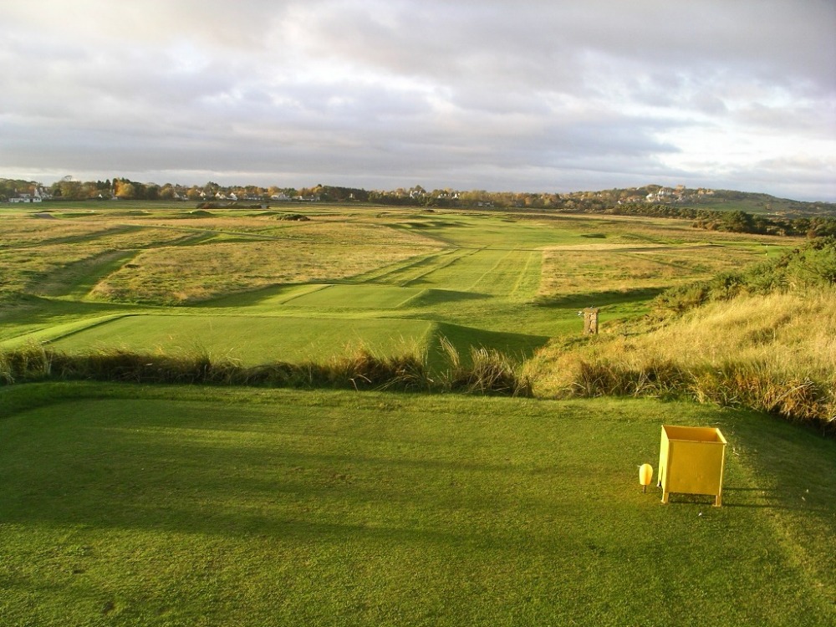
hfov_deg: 50.1
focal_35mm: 37
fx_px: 894
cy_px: 314
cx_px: 418
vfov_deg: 38.7
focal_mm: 7.8
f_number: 4.3
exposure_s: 1/91
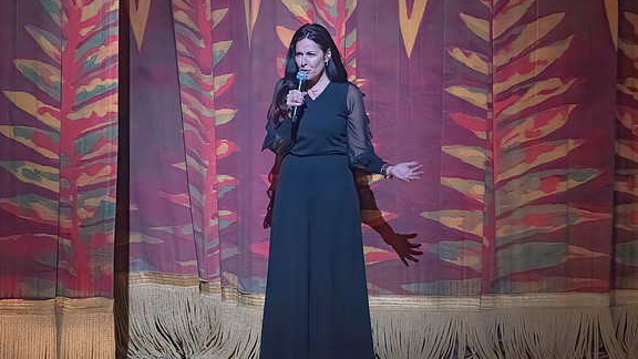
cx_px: 281
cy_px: 176
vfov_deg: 4.7
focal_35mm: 258
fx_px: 4365
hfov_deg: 8.4
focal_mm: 200
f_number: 9
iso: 16000
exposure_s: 1/400
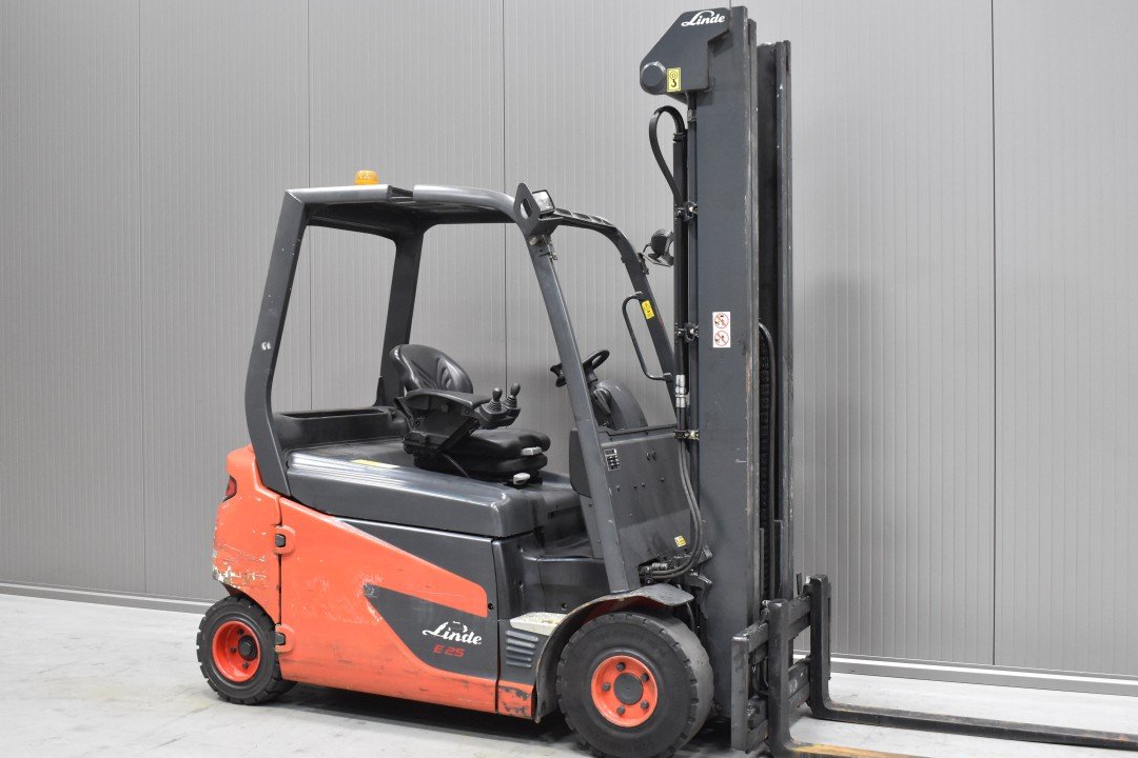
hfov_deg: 48.5
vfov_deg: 33.4
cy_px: 397
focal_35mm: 40
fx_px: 1264
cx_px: 564
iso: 1600
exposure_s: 1/25
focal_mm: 24
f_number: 5
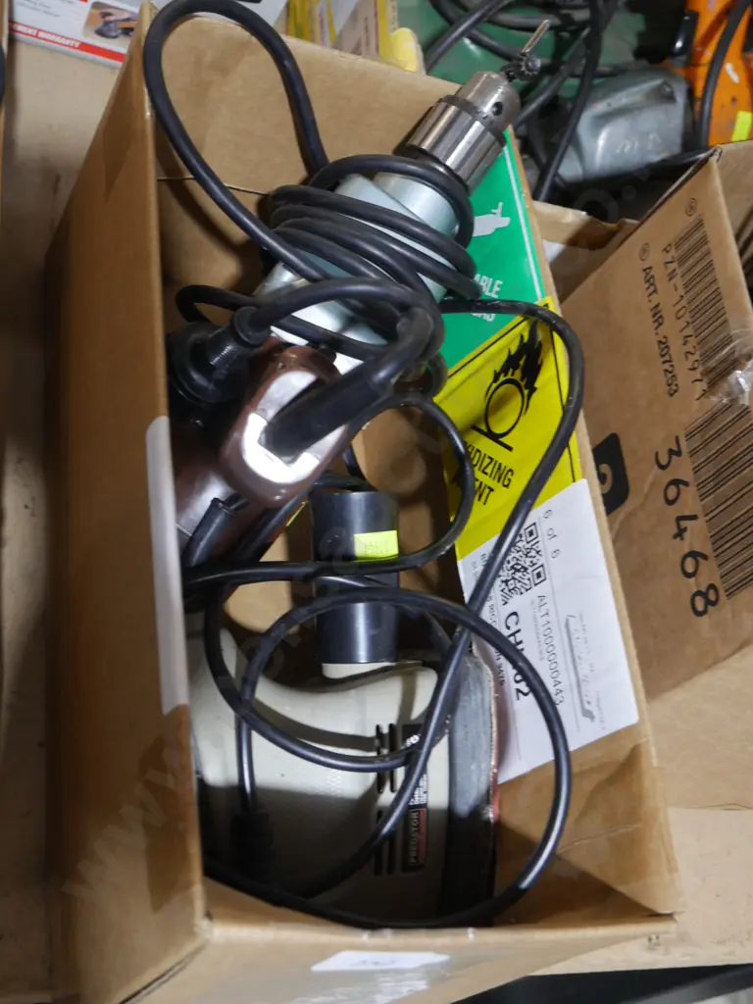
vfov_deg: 42.9
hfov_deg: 32.9
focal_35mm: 44
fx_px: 1276
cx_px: 376
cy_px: 502
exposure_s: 1/60
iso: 1250
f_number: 4.7
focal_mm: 22
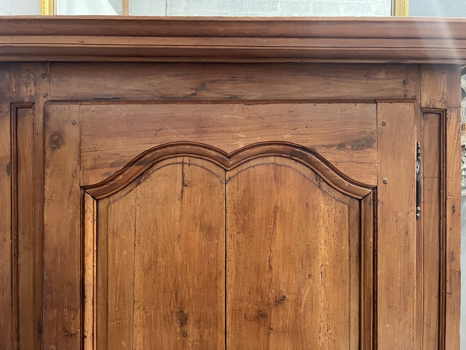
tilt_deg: -1.1
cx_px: 233
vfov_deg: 53.1
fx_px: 350
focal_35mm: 26
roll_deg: -1.4
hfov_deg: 67.3
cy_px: 175
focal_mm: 5.7
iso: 500
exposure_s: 1/60
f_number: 1.5
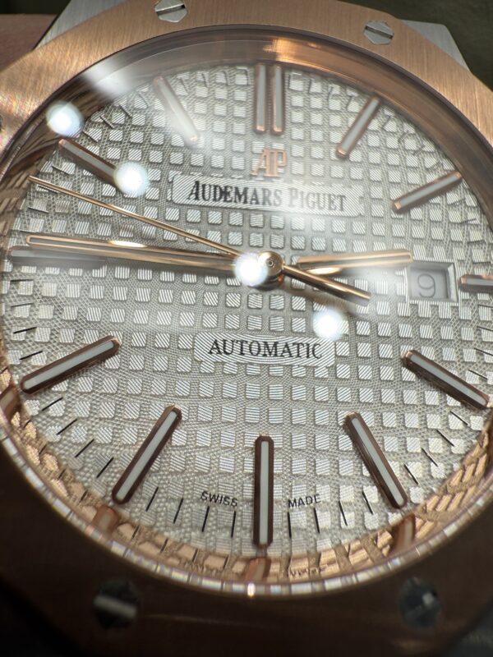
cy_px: 328
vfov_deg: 71.6
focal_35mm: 24
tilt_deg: -52.0
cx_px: 246
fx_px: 456
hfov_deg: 56.8
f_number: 2.2
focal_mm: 2.22
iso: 40
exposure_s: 1/117
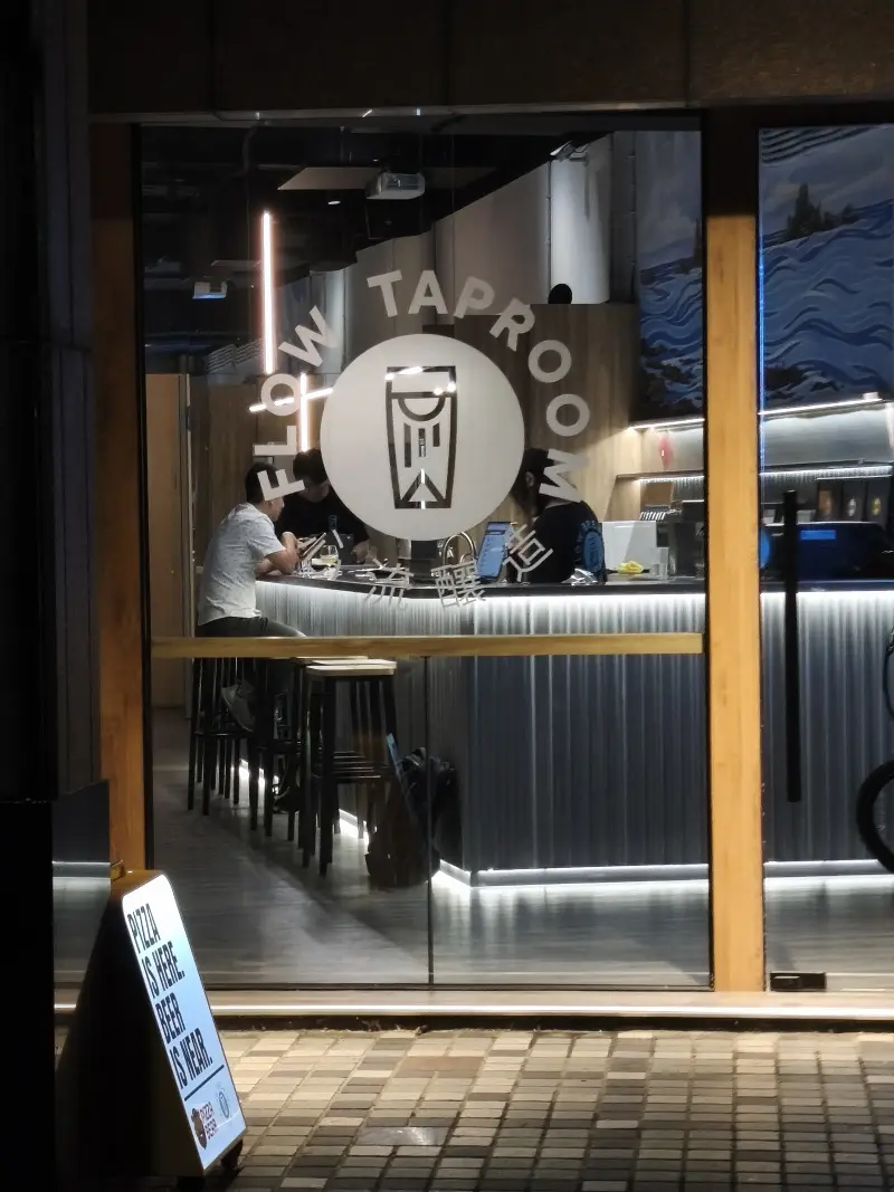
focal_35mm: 92
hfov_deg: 16.1
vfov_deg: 21.3
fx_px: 3169
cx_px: 447
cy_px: 596
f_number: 1.65
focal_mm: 6.18
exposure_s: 1/60
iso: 500
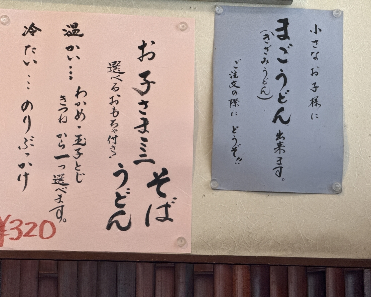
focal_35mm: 126
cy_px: 149
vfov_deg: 12.2
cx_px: 177
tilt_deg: +11.6
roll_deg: -2.3
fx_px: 1383
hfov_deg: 15.3
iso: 400
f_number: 2.8
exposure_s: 1/99
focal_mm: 15.66
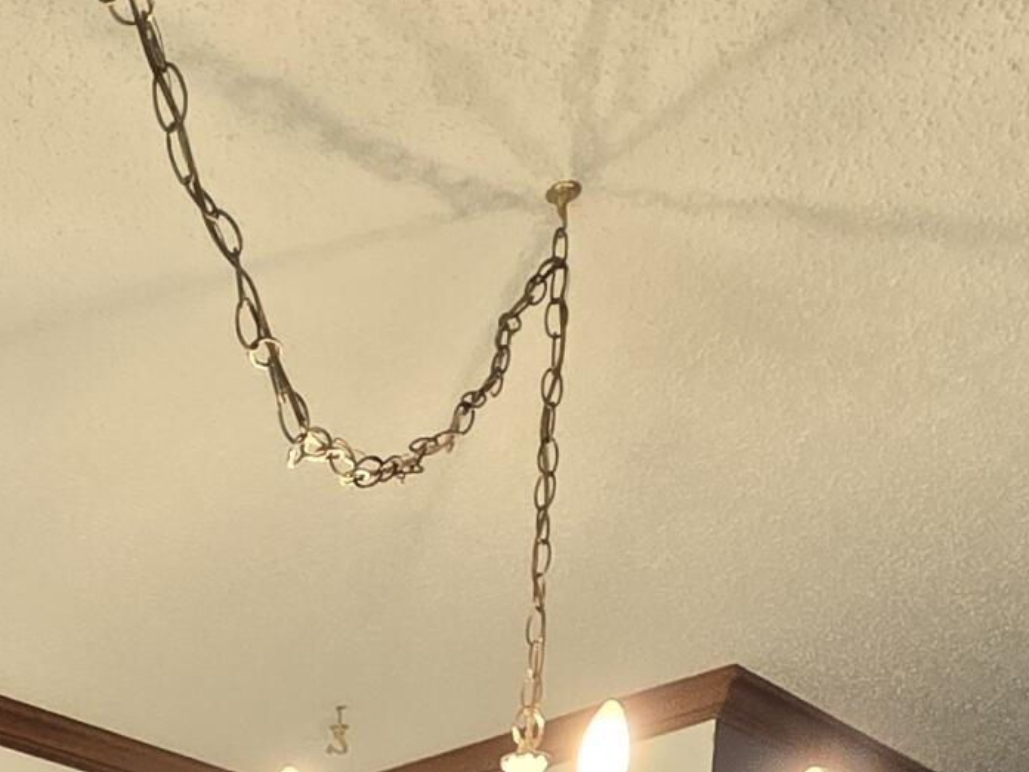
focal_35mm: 56
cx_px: -180
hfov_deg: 29.8
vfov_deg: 16.9
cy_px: 1653
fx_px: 1665
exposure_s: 1/60
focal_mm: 2.2
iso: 125
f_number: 2.2
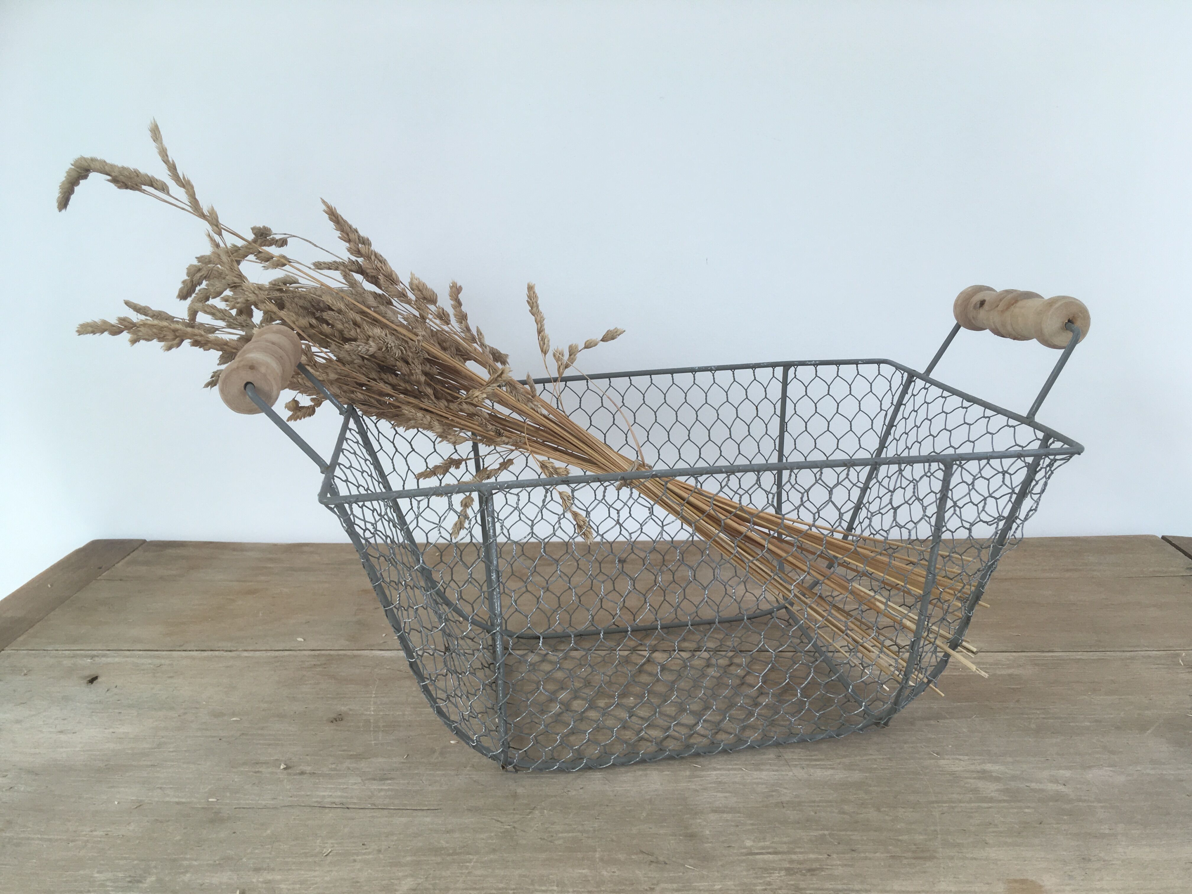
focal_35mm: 29
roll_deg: +1.7
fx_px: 999
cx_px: 596
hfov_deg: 61.7
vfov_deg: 48.2
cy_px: 447
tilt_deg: -12.6
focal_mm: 4.15
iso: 25
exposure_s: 1/50
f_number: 2.2
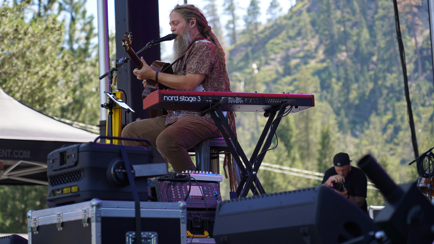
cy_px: 108
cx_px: 215
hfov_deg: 19.3
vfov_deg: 10.9
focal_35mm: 111
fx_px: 1277
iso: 100
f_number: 4
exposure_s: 1/200
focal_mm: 105
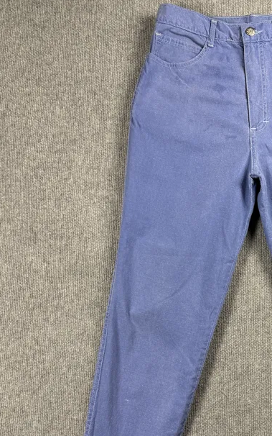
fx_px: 498
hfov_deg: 29.1
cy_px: 268
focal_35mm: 42
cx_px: 254
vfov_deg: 46.8
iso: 80
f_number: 1.78
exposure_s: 1/381
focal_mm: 6.76
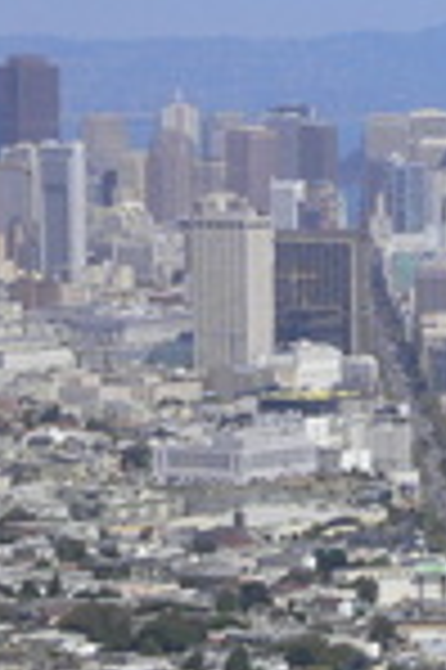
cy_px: 407
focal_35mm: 258
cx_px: 1005
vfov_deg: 8.0
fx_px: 4805
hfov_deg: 5.2
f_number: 8.5
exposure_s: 1/250
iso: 80
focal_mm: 12.3
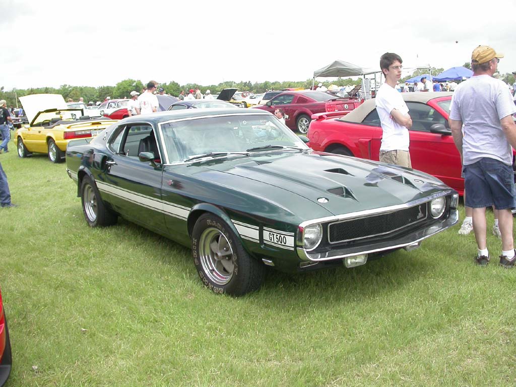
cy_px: 194
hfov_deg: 49.0
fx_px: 566
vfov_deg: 37.7
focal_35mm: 38
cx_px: 258
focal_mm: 7.85
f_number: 2.6
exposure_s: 1/1000
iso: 100
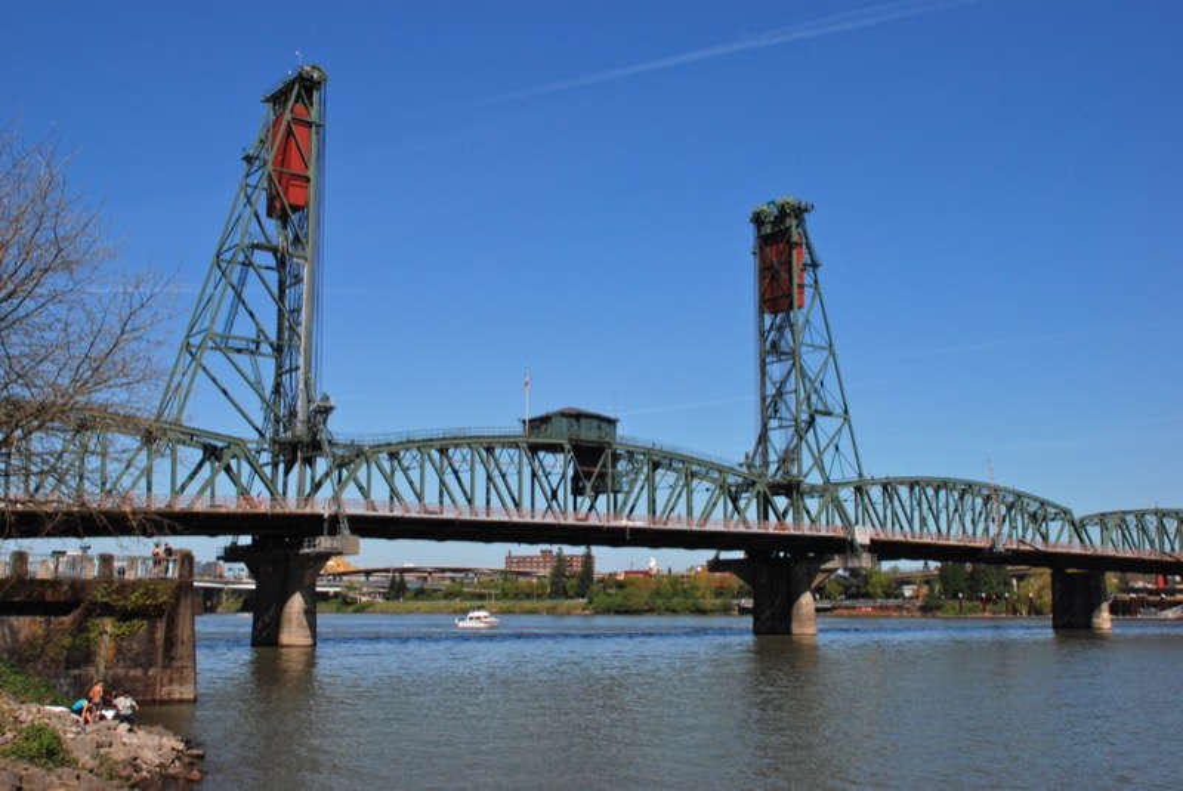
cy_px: 396
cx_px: 592
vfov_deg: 34.3
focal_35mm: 39
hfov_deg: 49.5
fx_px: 1283
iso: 200
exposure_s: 1/400
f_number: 16
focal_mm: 26
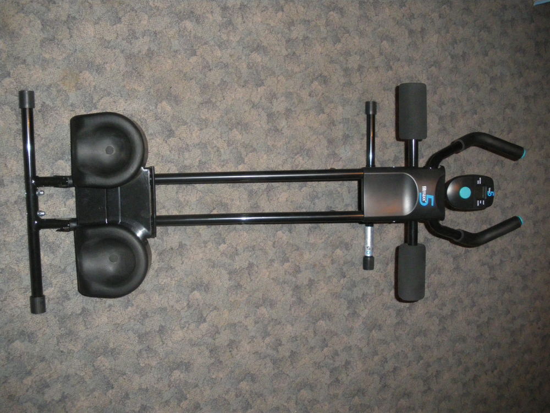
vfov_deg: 39.7
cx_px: 275
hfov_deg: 51.4
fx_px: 572
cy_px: 206
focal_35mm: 36
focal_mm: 6.3
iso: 400
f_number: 3.5
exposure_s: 1/50
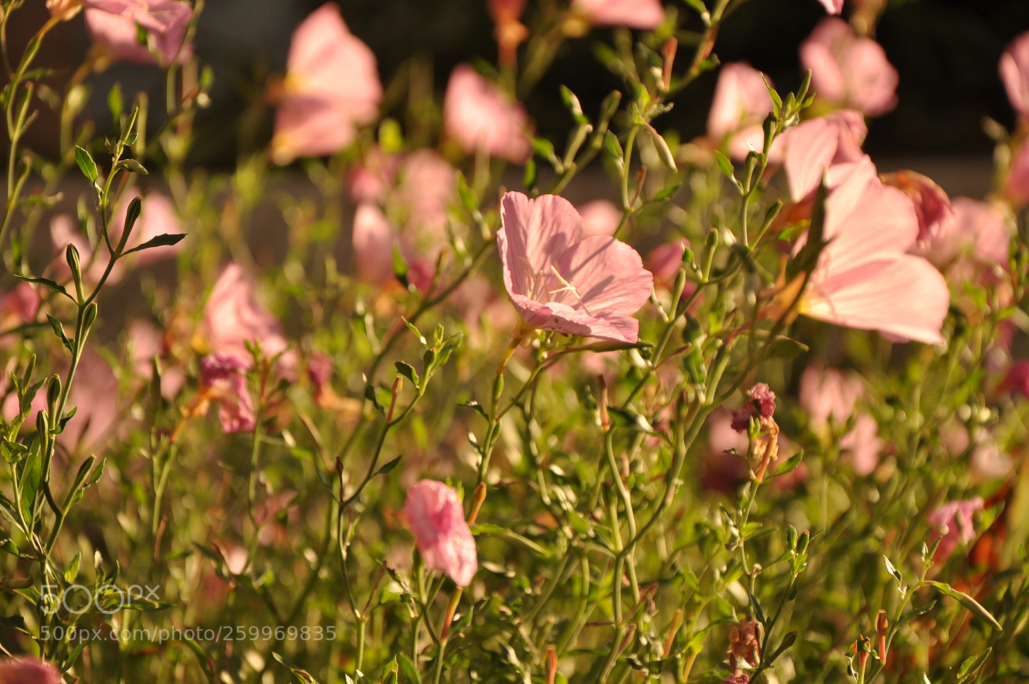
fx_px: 4497
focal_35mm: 158
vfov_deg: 8.7
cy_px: 342
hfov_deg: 13.1
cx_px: 514
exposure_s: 1/200
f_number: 7.1
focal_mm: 105
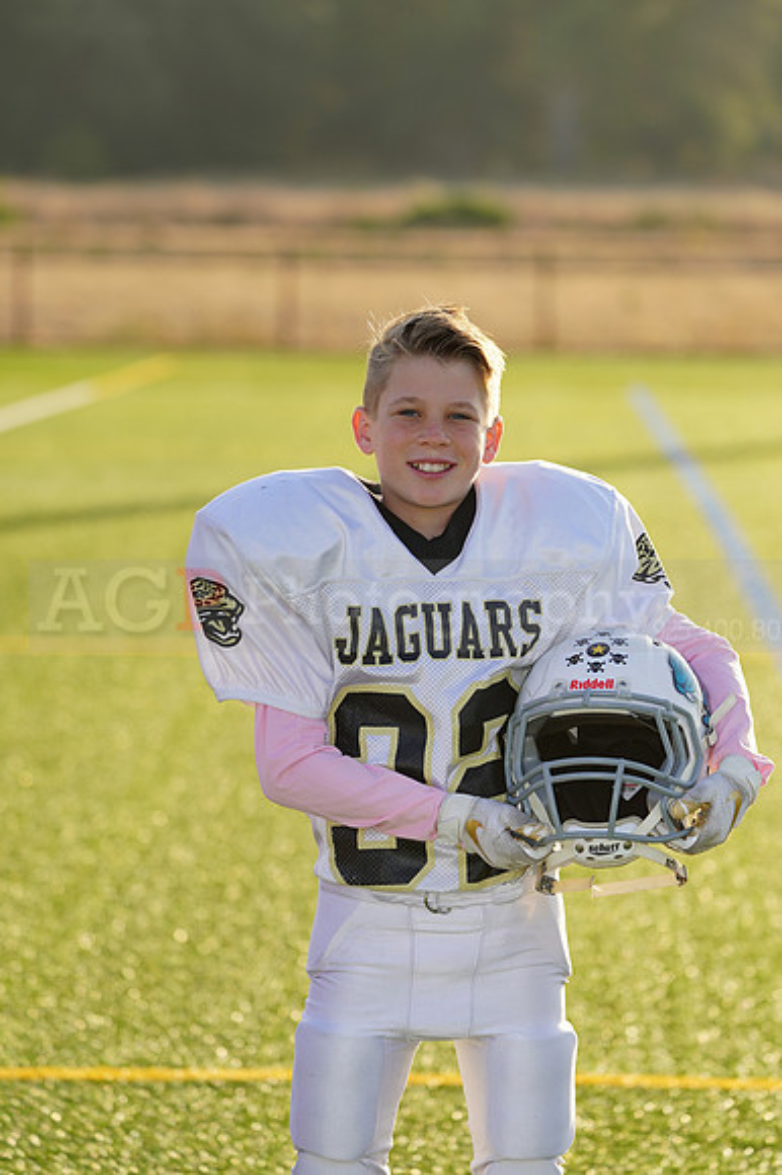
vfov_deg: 10.0
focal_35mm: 206
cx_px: 391
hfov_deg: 6.7
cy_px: 588
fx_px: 6720
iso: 100
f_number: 5.6
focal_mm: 206
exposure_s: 1/250
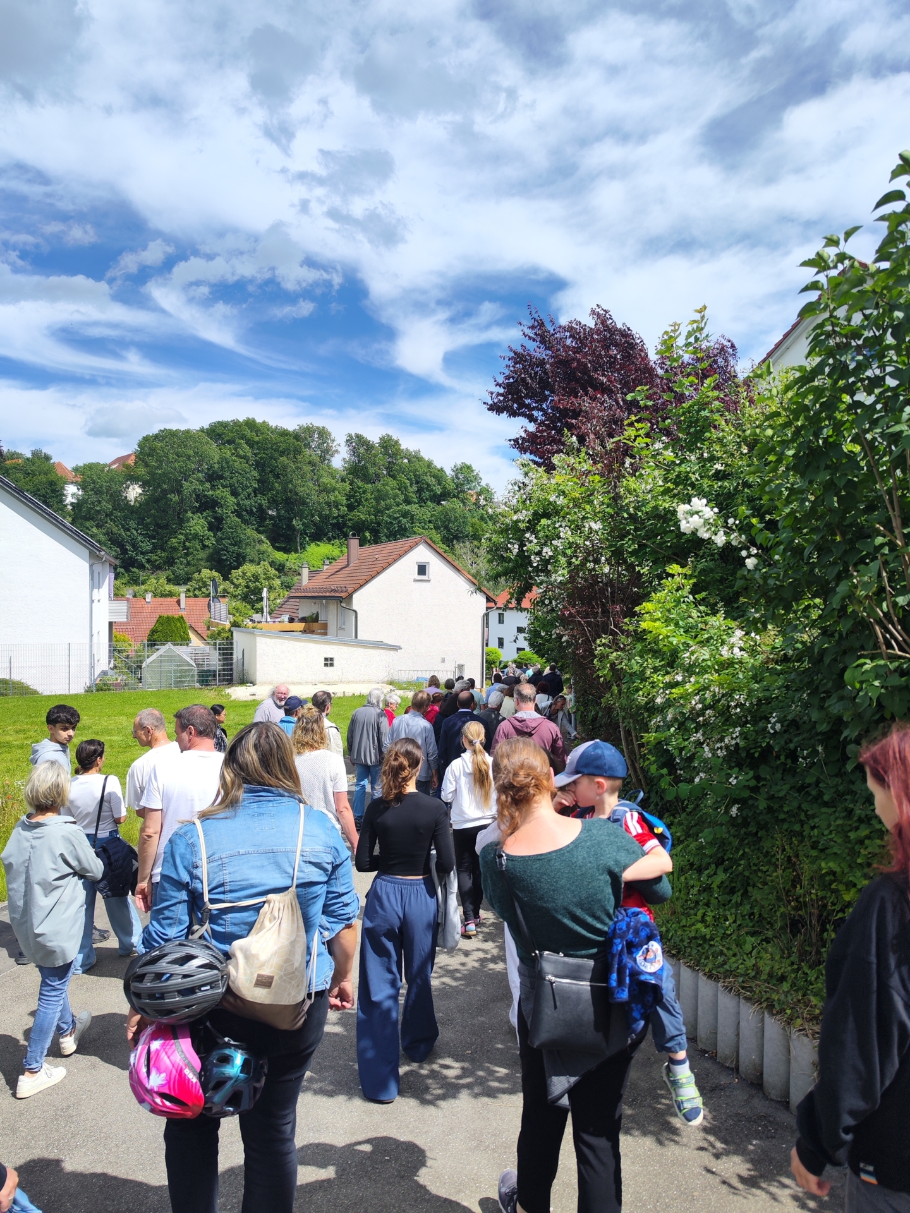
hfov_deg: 58.9
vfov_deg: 73.9
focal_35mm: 23
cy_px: 606
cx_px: 455
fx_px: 806
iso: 50
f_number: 1.69
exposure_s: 1/968
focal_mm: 7.01
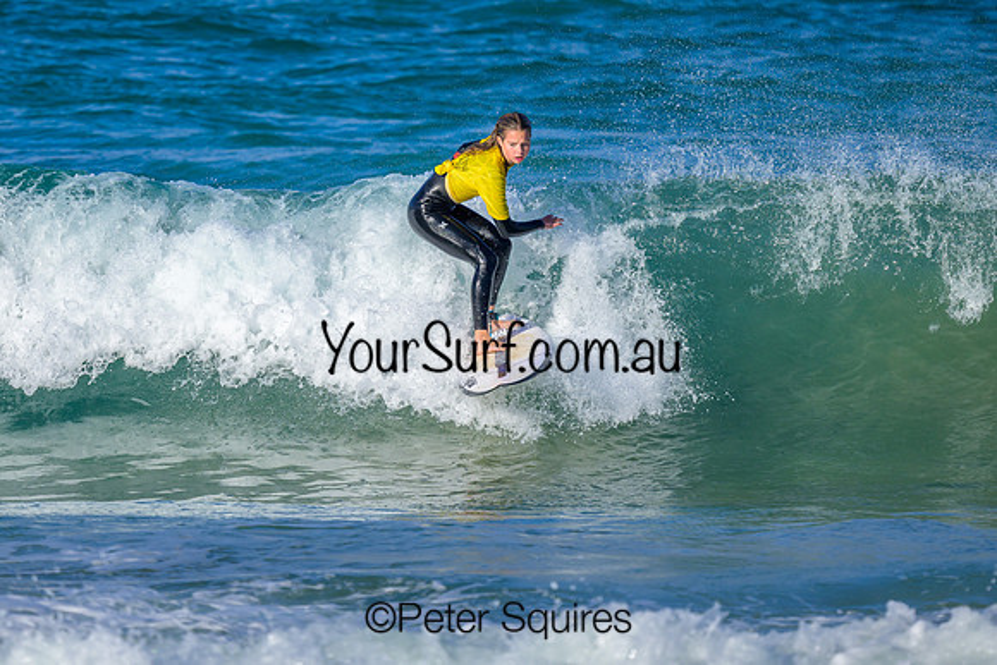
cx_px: 432
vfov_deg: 1.3
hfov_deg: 1.9
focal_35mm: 1098
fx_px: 30426
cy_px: 208
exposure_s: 1/2000
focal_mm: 800
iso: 320
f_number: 6.3
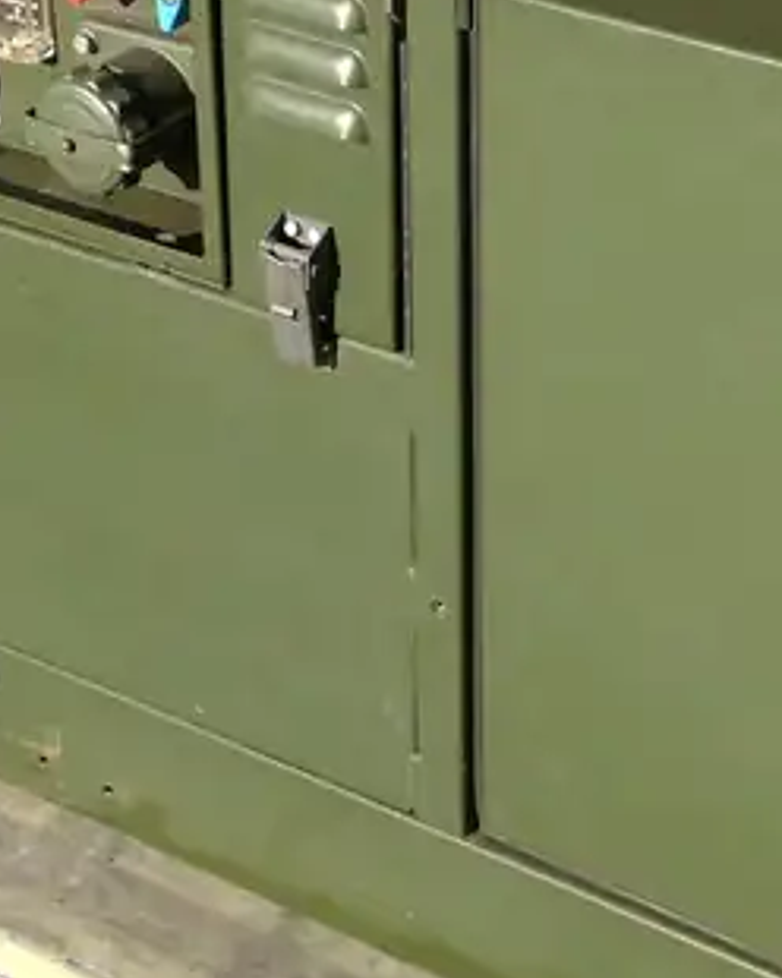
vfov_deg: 17.4
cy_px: 319
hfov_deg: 14.0
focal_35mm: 110
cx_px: 555
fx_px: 3182
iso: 50
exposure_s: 1/796
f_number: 2.4
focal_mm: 4.28
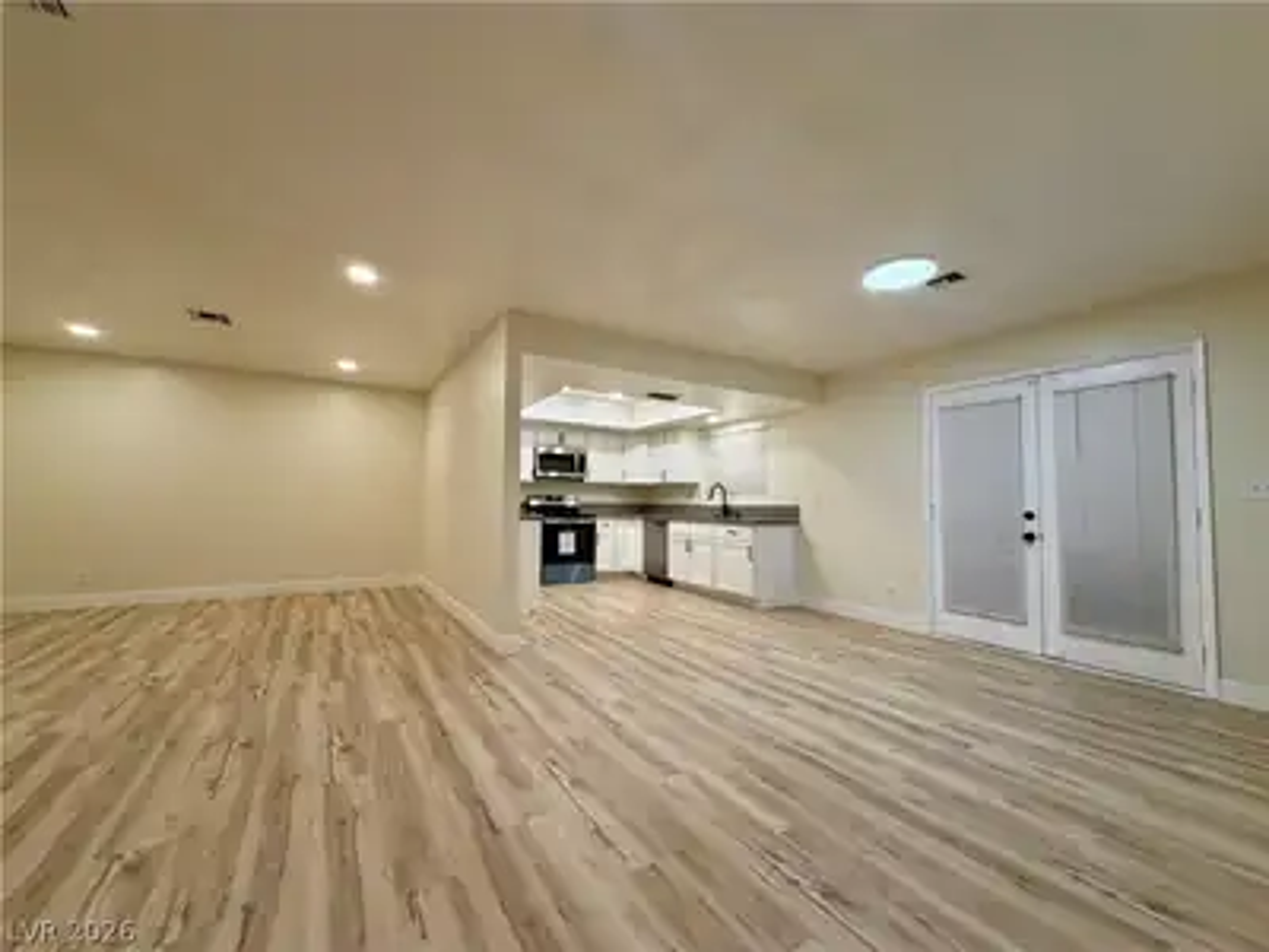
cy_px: 476
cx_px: 634
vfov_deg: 85.7
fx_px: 513
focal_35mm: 14
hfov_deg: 102.1
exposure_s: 1/60
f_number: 2.2
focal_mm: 2.22
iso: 320
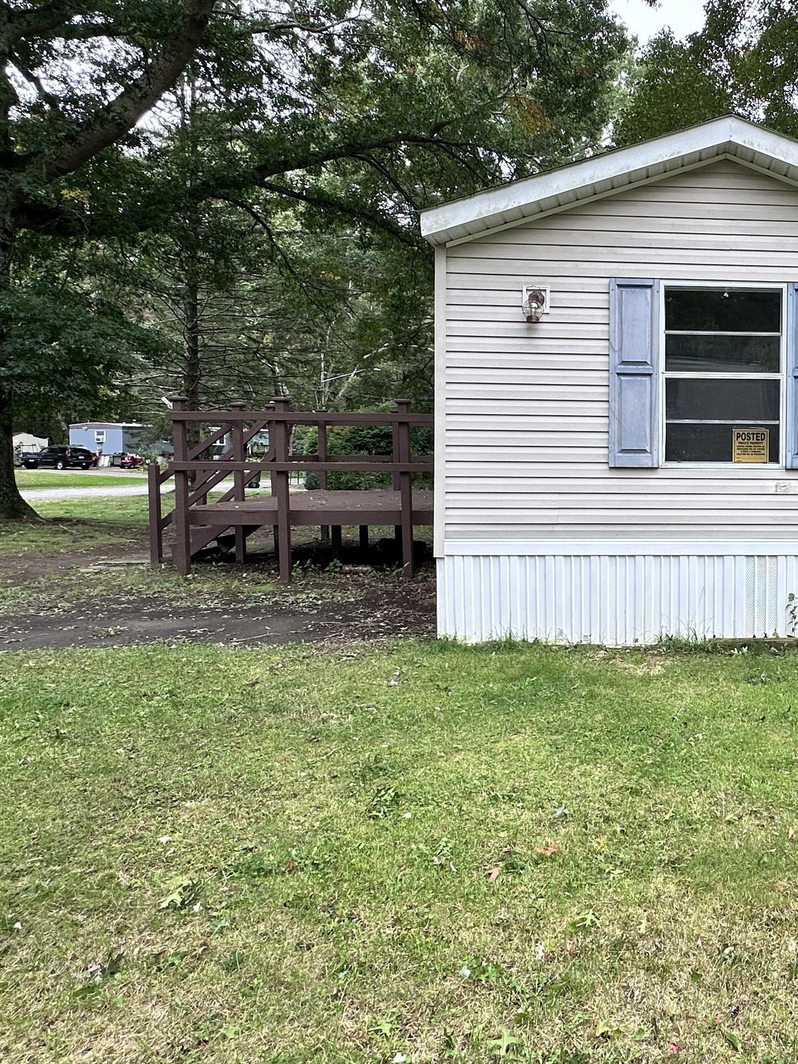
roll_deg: -0.3
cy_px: 473
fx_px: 830
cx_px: 732
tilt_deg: -0.7
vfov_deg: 65.1
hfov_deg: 46.0
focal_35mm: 27
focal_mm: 2.22
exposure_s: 1/163
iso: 50
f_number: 2.2
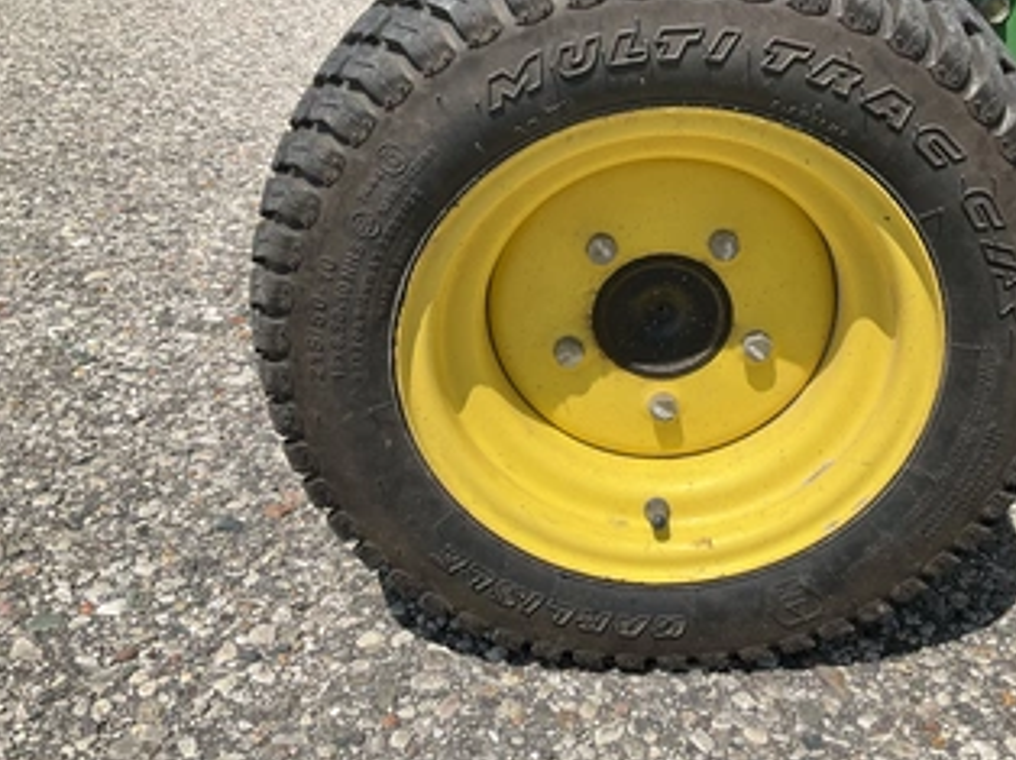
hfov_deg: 49.8
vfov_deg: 38.5
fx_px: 1085
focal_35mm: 37
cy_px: 317
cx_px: 615
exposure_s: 1/2227
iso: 25
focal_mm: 3
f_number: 1.8
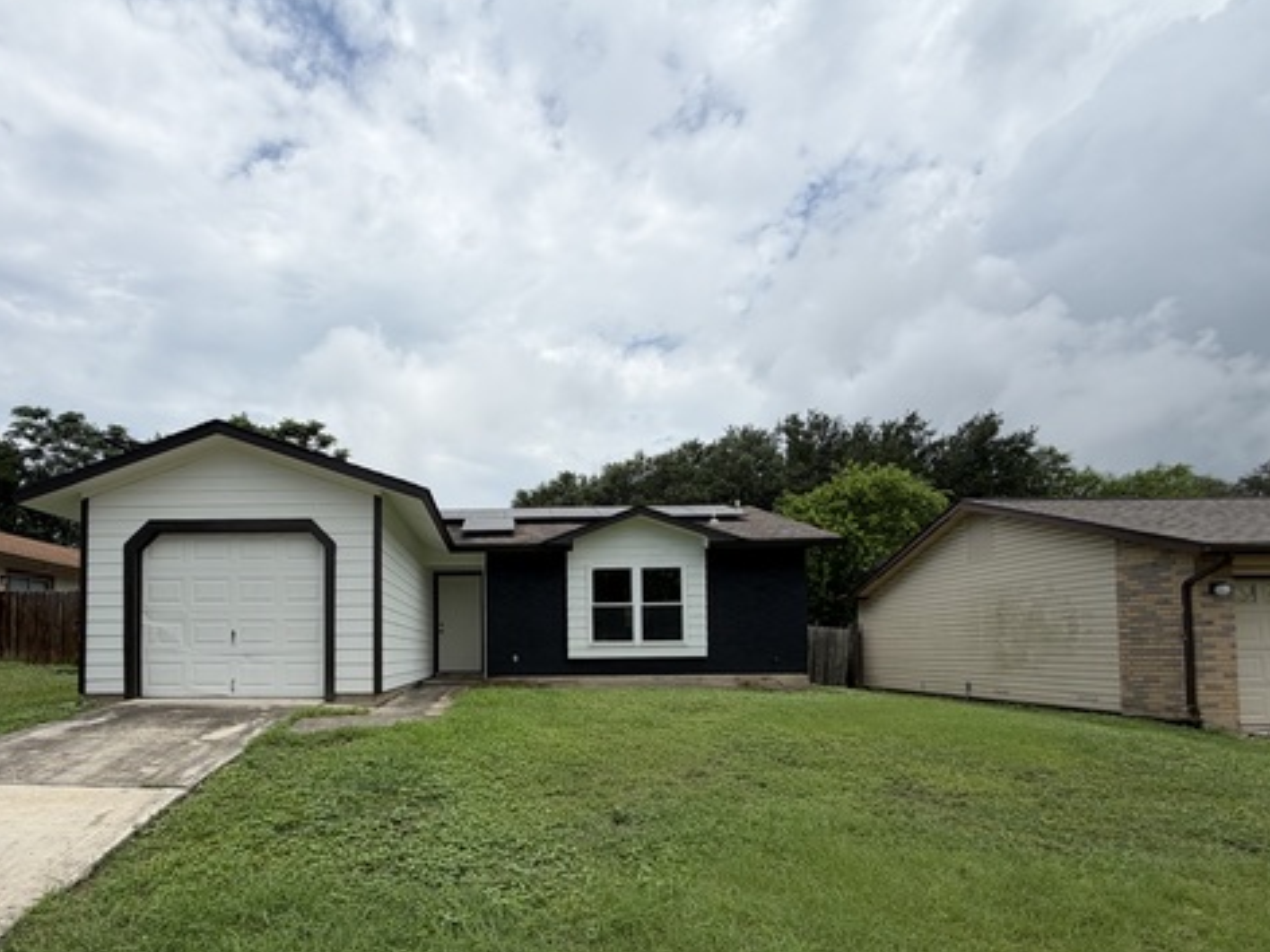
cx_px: 482
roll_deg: +0.5
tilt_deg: +1.4
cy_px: 627
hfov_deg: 83.2
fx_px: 697
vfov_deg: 67.0
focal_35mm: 19
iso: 20
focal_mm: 2.22
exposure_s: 1/1795
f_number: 2.2
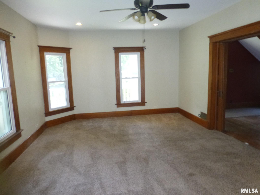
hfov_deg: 71.6
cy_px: 98
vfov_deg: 56.8
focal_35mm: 24
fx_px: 180
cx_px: 130
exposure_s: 1/60
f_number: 3.3
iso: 400
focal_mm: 4.3
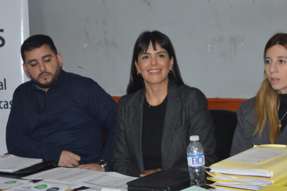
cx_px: 140
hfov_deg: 18.8
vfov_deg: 12.6
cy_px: 106
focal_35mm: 109
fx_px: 866
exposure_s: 1/60
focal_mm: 55
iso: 1400
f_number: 5.6
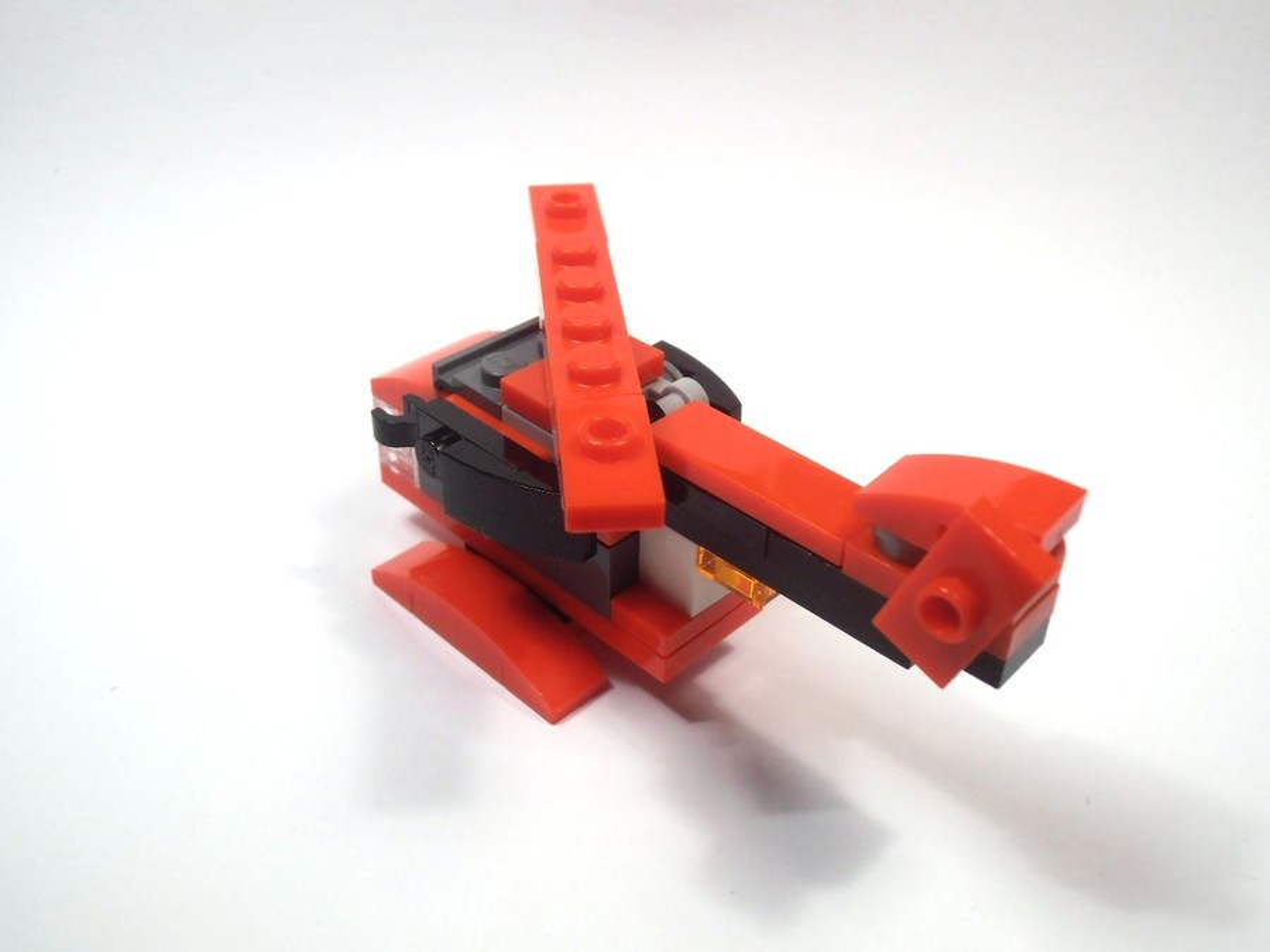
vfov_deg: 38.7
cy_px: 476
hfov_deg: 50.1
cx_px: 635
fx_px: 1357
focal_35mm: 37
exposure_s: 1/80
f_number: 3.9
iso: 80
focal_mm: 6.61
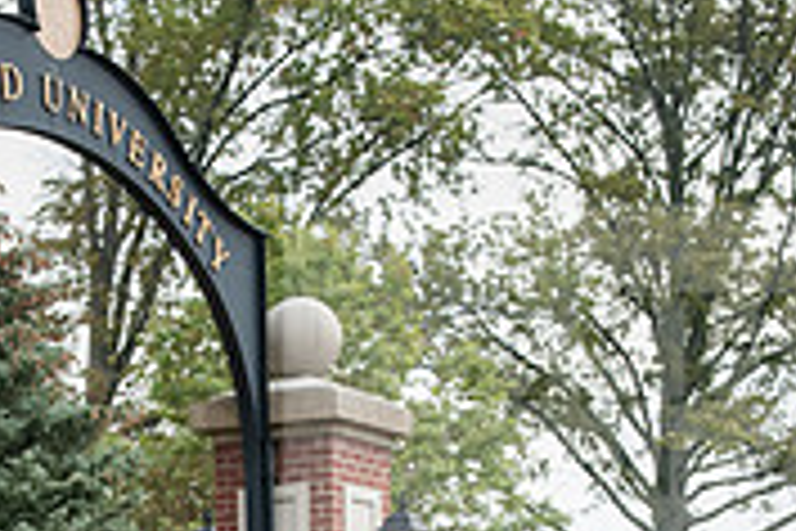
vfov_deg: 11.2
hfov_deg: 17.2
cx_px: 148
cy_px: 749
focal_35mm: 118
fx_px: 2609
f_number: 5.6
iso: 500
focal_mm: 36
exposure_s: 1/400
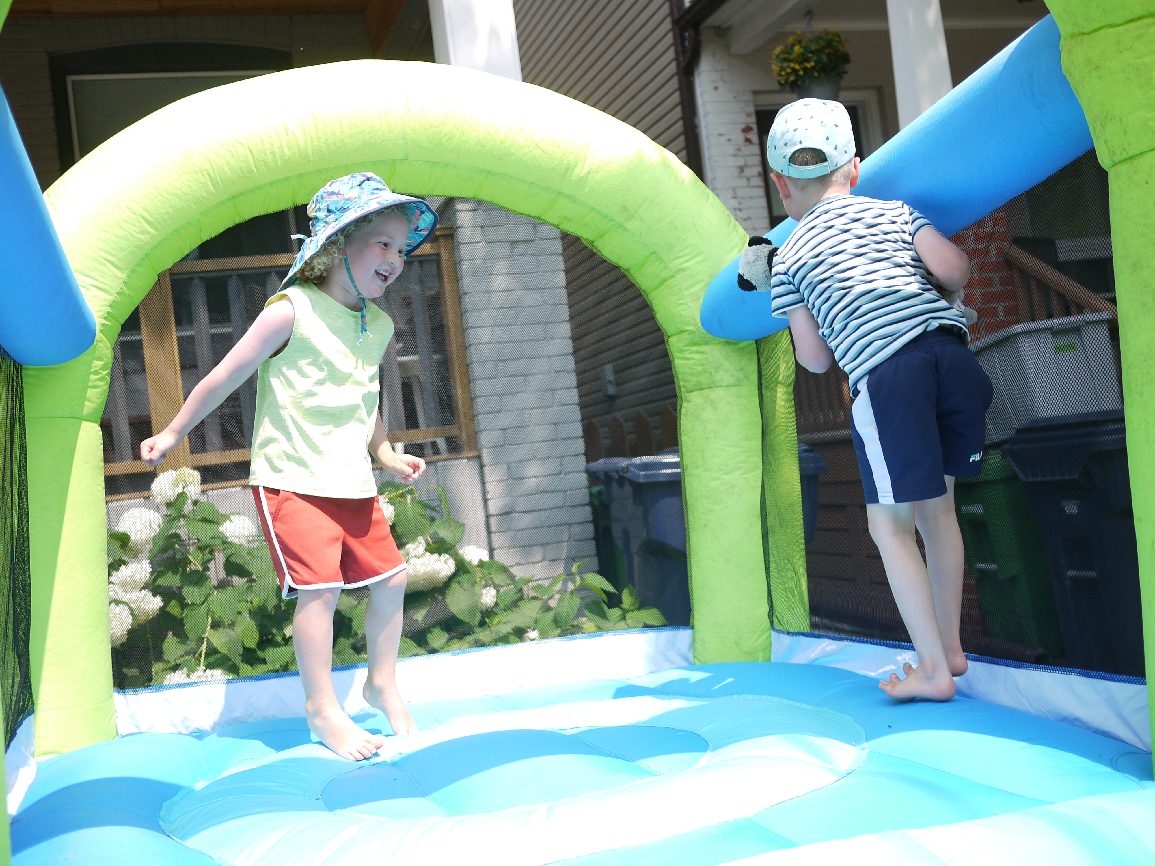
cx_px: 578
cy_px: 433
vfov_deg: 36.0
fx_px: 1335
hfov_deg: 46.8
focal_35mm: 40
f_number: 2
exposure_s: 1/1300
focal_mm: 20
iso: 100
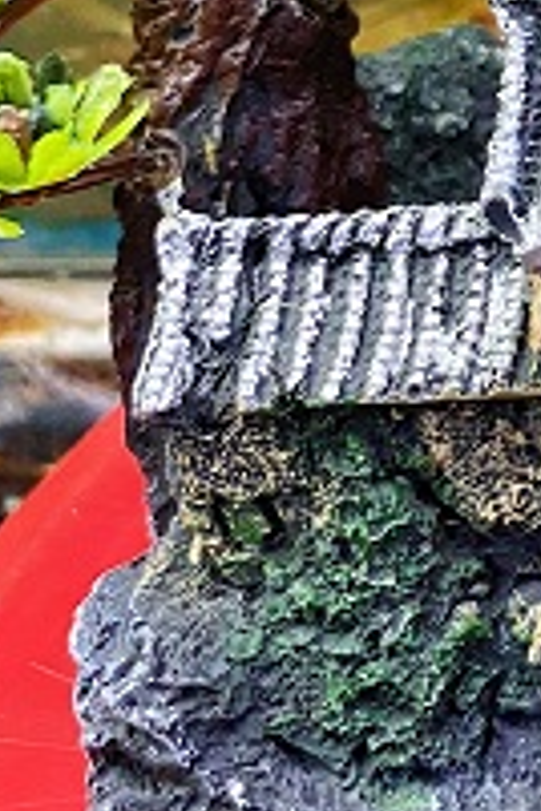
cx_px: 965
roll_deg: -0.2
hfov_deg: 13.2
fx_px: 2119
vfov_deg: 20.8
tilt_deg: -14.7
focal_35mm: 94
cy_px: -34
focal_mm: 4.25
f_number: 1.8
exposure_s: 1/25
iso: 500
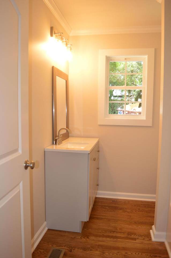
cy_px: 129
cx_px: 86
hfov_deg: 47.8
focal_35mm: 27
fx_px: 193
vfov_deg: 67.4
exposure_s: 1/125
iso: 360
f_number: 4
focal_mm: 18
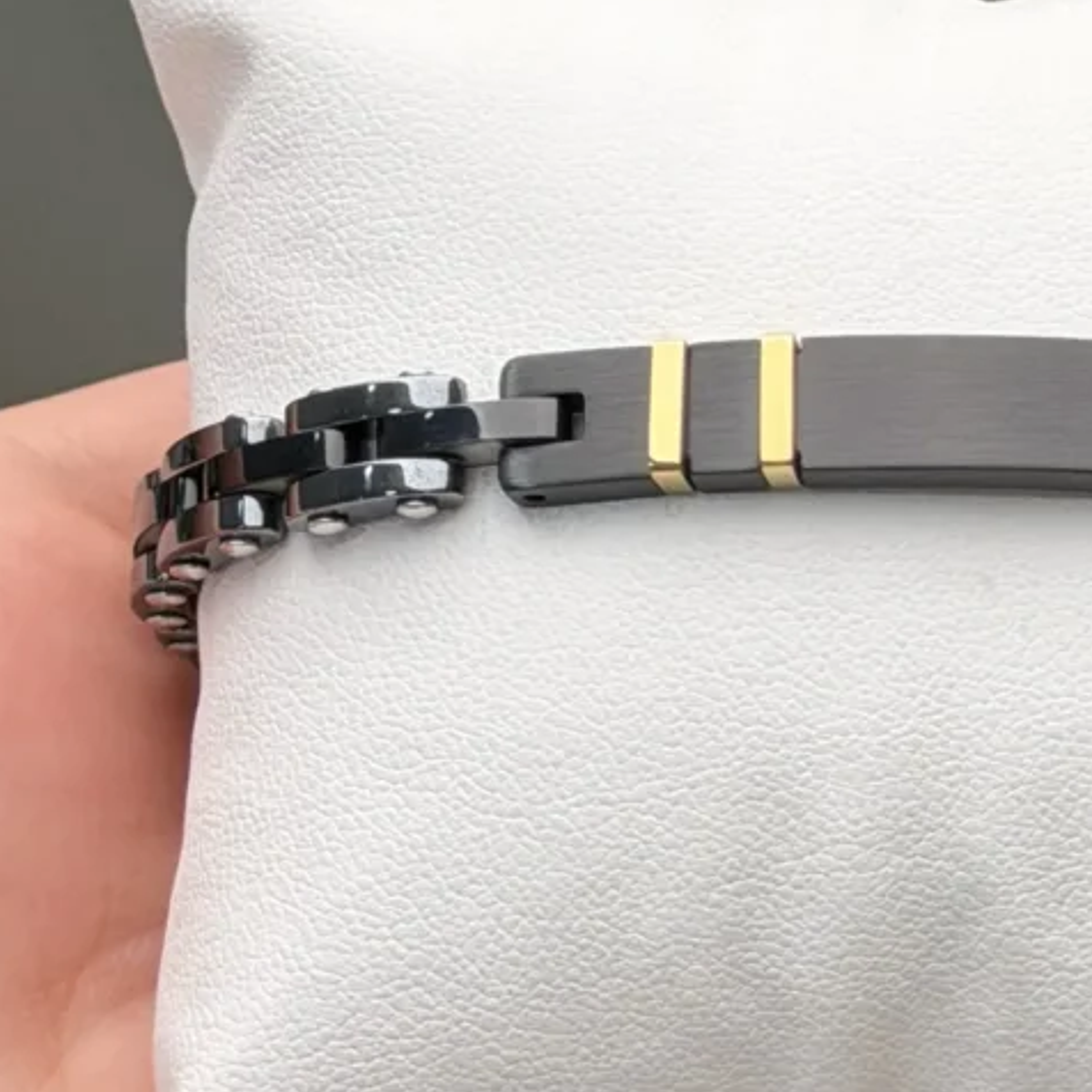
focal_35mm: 95
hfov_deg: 18.1
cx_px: 895
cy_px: 580
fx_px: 3391
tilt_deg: -73.2
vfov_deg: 18.3
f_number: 1.78
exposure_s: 1/652
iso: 64
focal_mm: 6.76
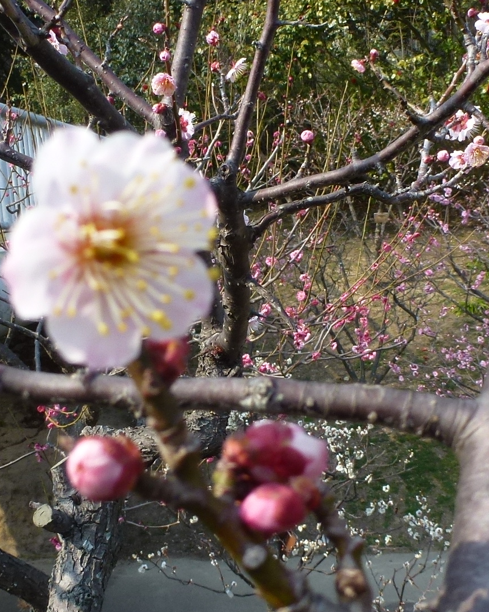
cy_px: 386
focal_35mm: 55
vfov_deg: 34.0
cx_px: 225
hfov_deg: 27.6
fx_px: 995
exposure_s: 1/320
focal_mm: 4.3
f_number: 4
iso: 100
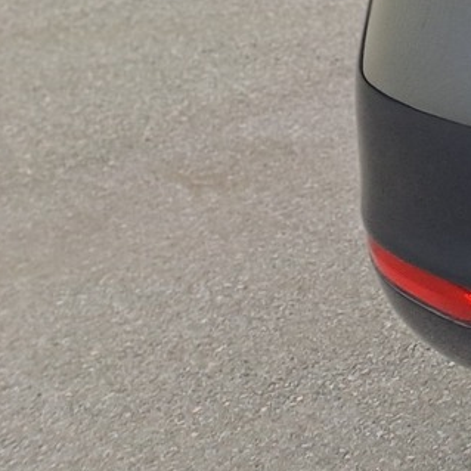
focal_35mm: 111
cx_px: 1175
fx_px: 1709
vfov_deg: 15.1
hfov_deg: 12.1
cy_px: -123
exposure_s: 1/244
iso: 32
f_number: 1.8
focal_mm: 4.65
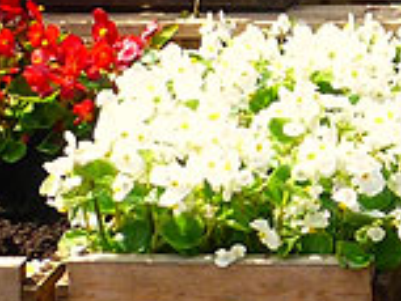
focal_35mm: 258
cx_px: 495
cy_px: -120
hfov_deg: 7.6
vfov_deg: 5.7
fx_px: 2991
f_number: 3.4
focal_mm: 9.1
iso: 100
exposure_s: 1/400
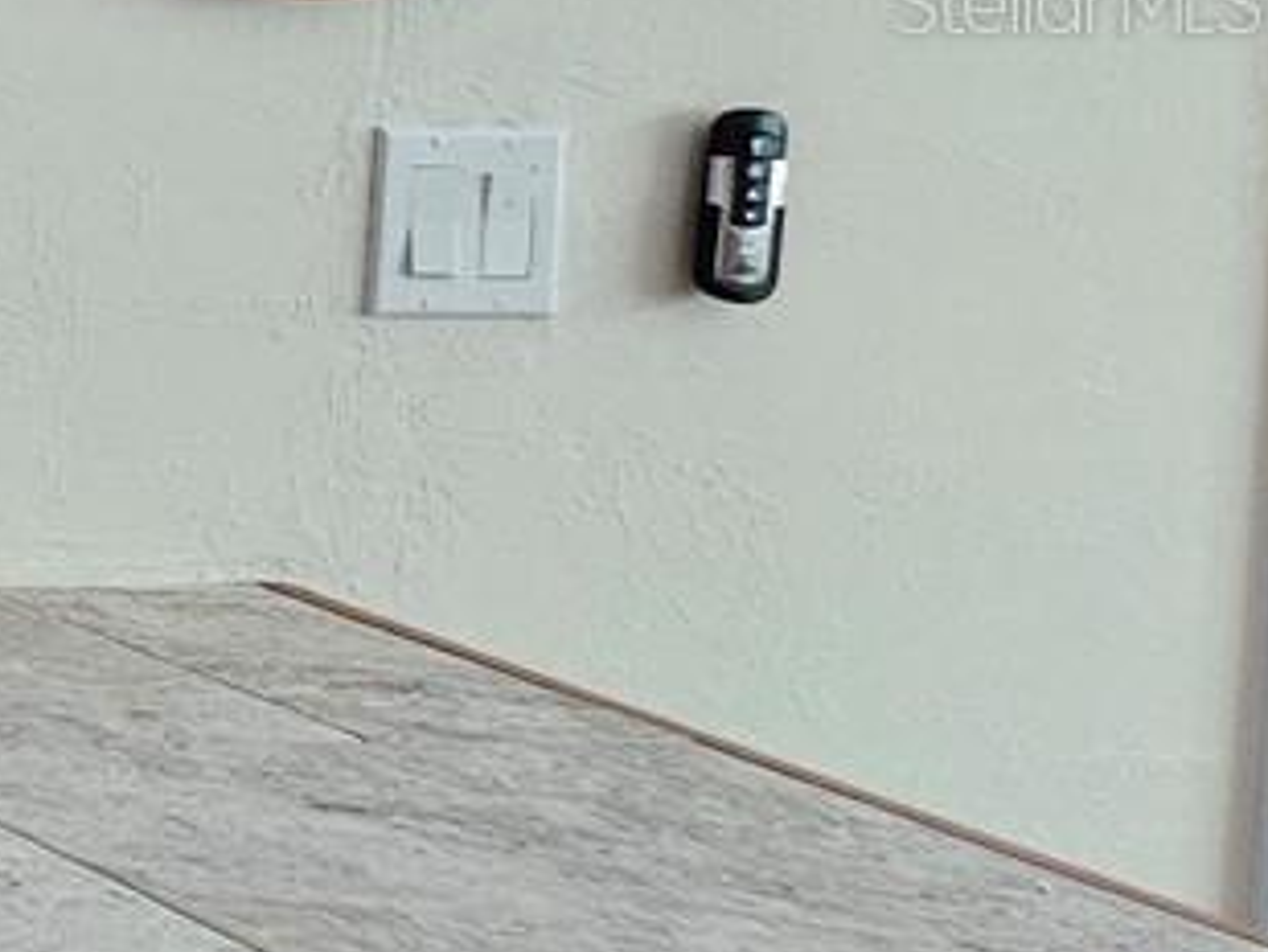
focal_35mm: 119
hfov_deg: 12.2
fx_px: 4361
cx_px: -2003
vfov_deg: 12.3
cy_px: 0
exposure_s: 1/120
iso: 640
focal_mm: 5.4
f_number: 1.8
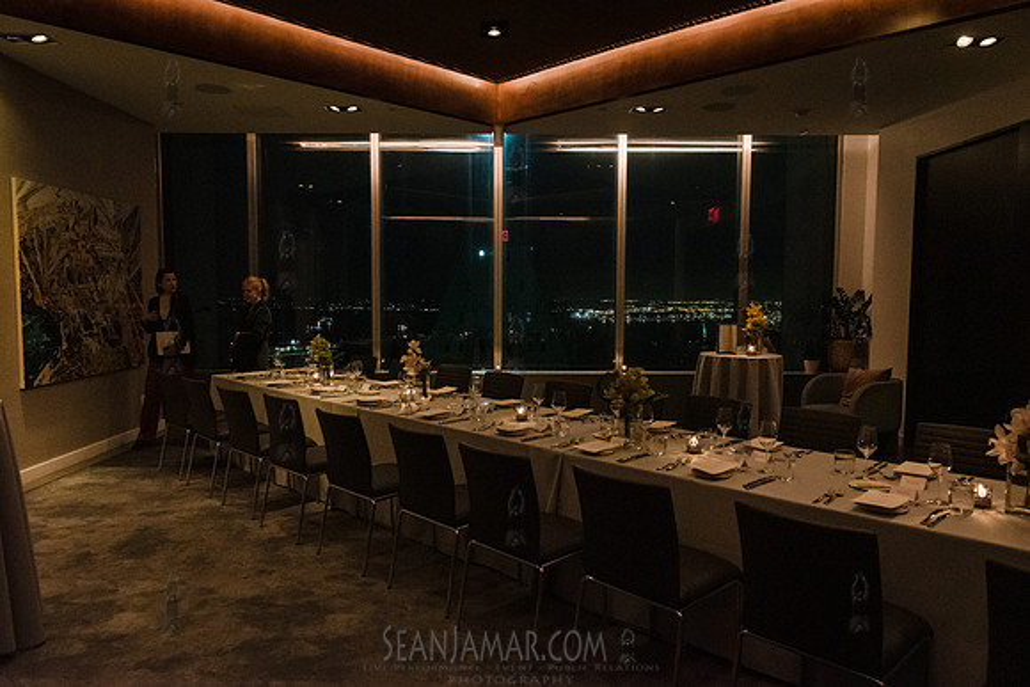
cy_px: 343
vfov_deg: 51.4
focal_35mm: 25
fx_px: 714
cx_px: 504
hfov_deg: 71.6
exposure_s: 1/125
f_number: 3.2
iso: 8000
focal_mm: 24
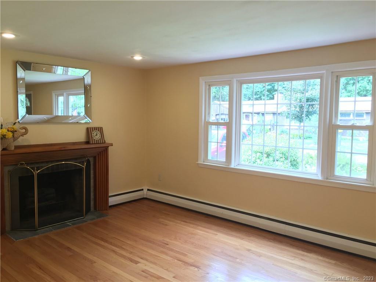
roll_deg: -0.7
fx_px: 315
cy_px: 141
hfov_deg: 61.7
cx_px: 188
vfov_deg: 48.2
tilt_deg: -3.3
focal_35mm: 29
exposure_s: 1/30
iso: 32
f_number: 2.2
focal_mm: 4.15
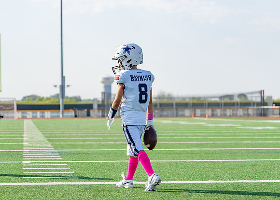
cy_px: 112
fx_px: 1002
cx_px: 133
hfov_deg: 15.9
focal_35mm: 126
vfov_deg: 11.4
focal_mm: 100
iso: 200
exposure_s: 1/1000
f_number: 4.5
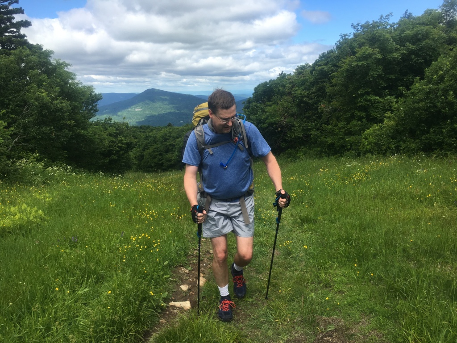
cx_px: 228
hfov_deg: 61.7
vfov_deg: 48.2
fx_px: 383
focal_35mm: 29
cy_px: 172
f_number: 2.2
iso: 25
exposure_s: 1/1012
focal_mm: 4.15
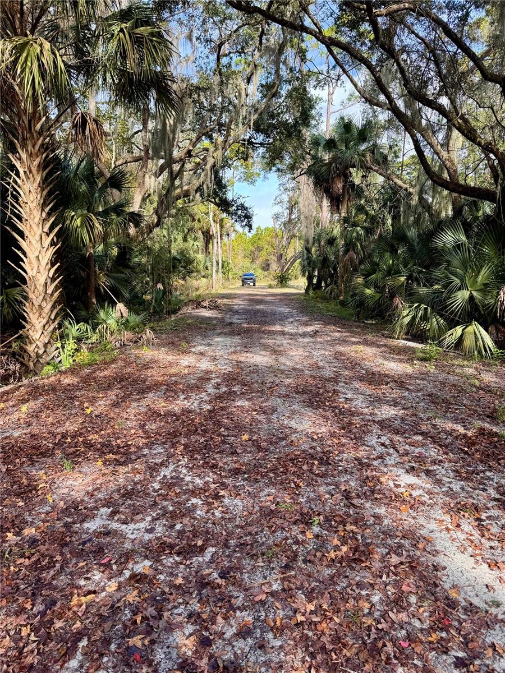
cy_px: 336
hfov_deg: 56.8
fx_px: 467
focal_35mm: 24
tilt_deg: -8.8
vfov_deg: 71.6
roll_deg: +1.3
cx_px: 252
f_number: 1.78
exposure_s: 1/383
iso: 80
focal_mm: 6.76
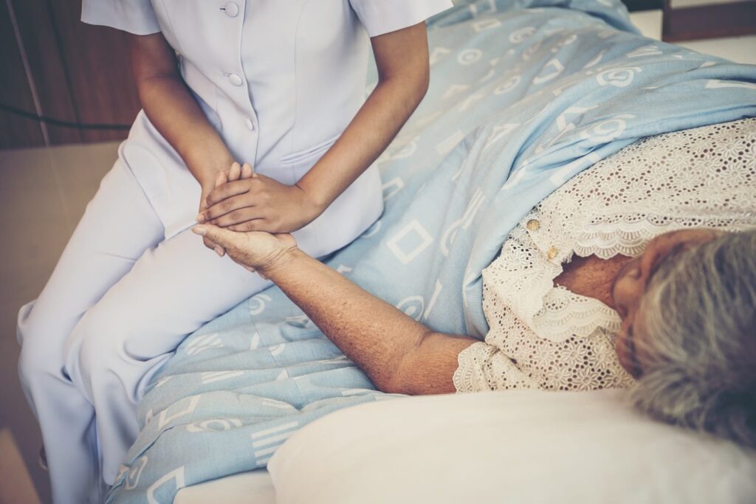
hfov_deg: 39.6
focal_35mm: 50
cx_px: 378
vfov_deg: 27.0
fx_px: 1050
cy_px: 252
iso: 320
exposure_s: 1/40
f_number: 4
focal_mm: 50
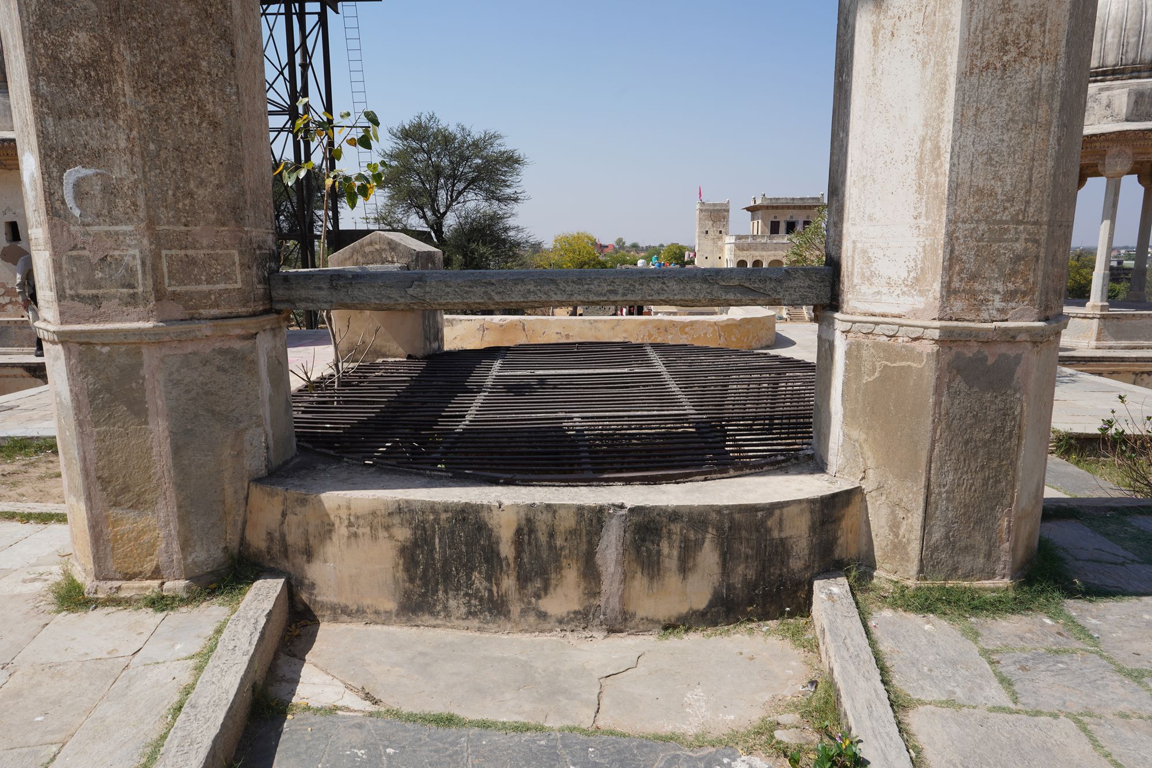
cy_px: 384
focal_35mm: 24
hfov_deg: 73.7
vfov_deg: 53.1
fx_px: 768
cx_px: 576
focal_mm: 24
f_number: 13
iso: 100
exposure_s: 1/125
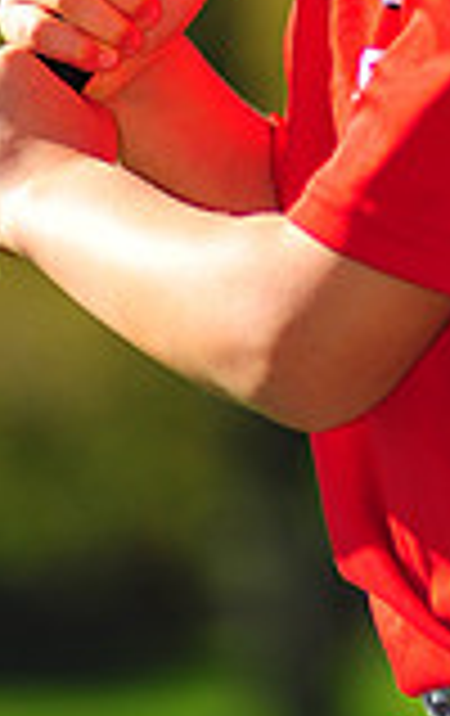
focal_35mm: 667
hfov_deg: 2.0
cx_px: 428
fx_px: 13029
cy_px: -207
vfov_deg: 3.1
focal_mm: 180
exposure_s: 1/1600
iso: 200
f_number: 3.5
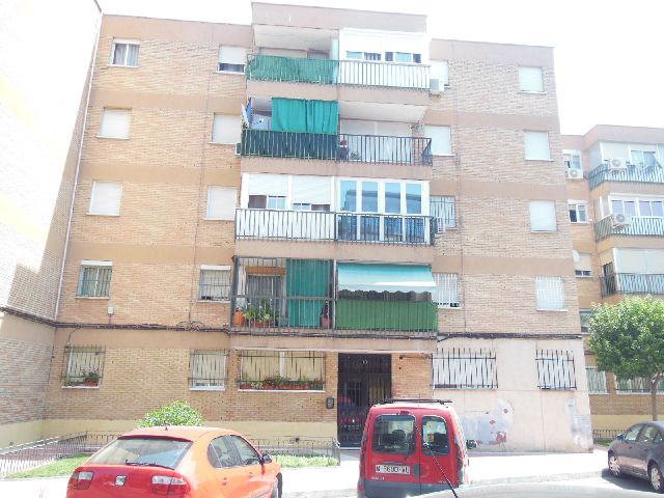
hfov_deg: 61.7
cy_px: 249
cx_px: 332
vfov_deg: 48.2
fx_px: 556
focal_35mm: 29
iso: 125
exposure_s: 1/200
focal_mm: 5.2
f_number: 3.7
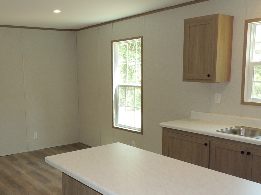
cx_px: 90
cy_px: 112
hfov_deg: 48.3
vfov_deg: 37.6
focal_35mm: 38
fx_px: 286
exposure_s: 1/40
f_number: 3
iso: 100
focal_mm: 4.3
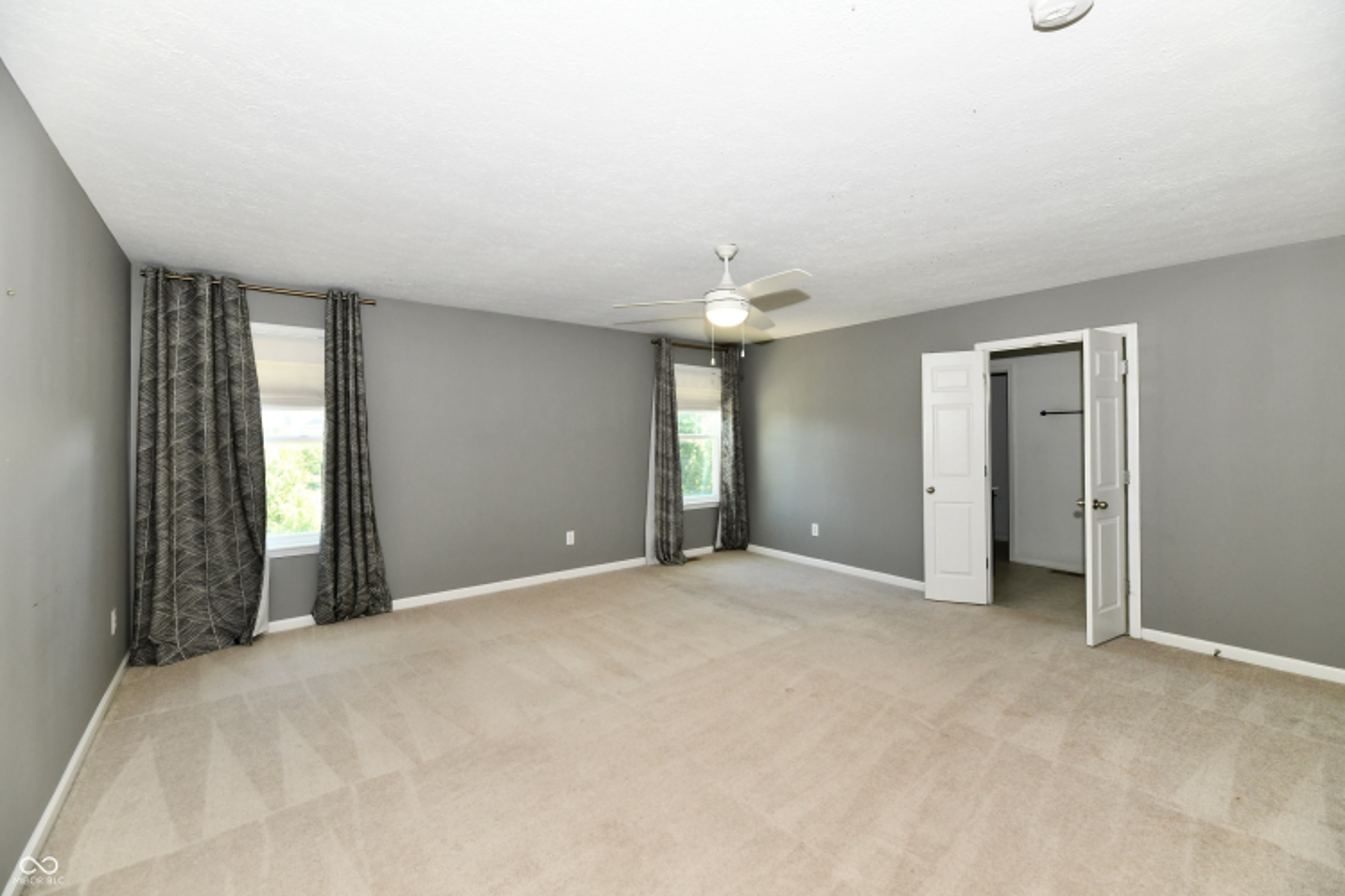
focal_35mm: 14
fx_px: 523
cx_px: 672
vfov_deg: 81.2
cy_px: 448
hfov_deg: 104.3
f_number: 6.3
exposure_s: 1/60
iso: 640
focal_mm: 14
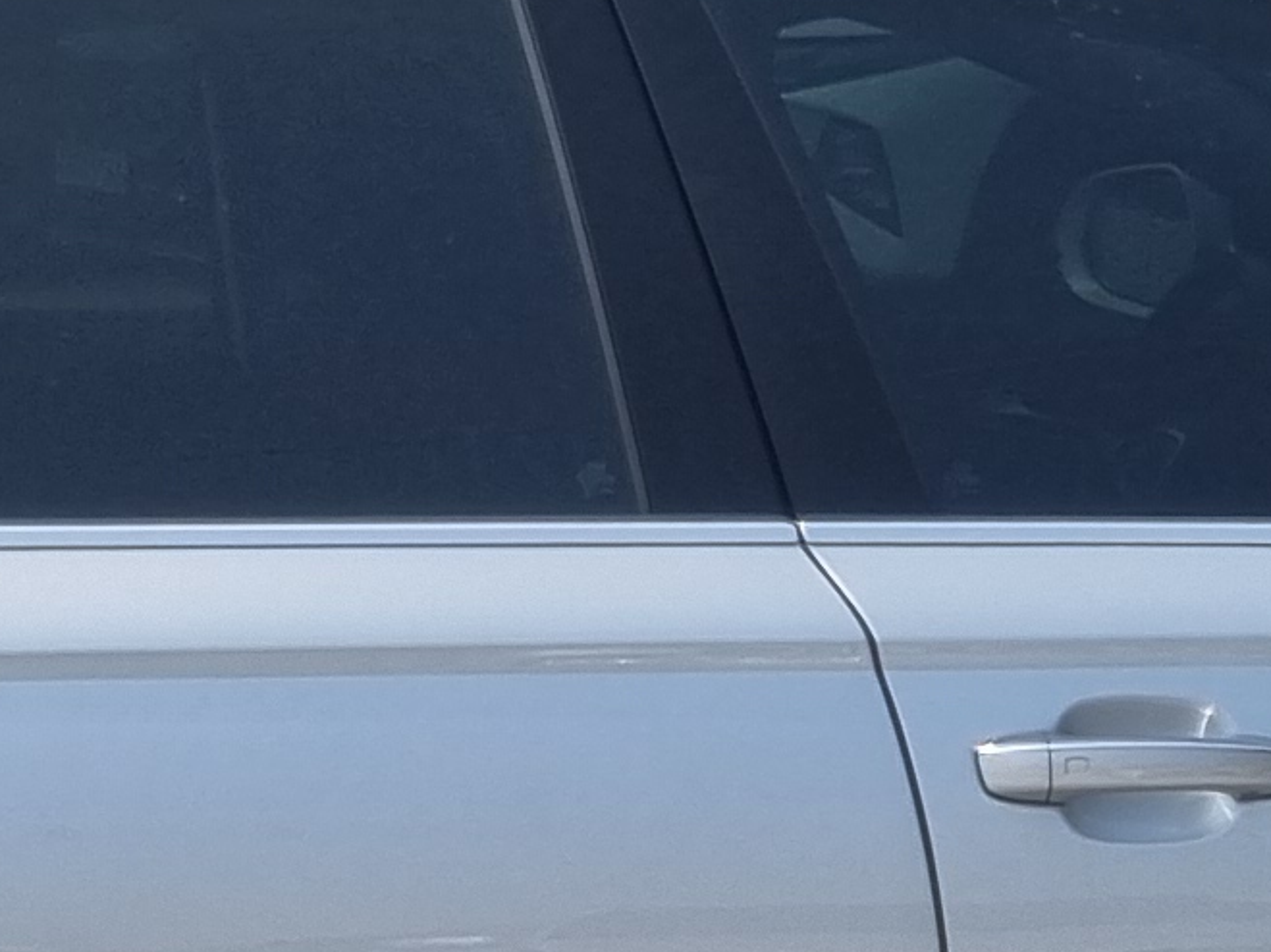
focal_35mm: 159
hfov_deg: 12.4
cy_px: 1312
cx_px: 588
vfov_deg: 9.1
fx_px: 5837
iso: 50
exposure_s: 1/3448
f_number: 1.8
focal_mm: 5.4
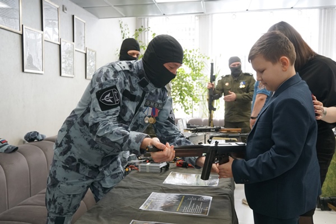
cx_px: 168
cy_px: 112
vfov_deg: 41.7
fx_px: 294
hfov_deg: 59.5
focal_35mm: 32
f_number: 4
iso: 1000
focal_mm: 21
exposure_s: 1/160
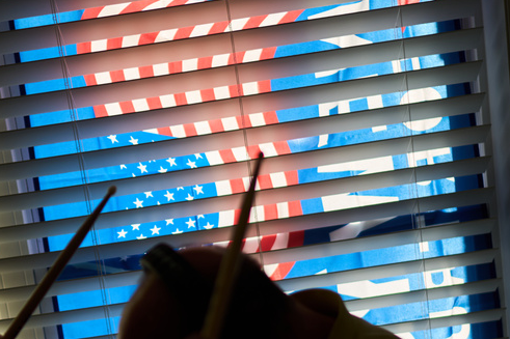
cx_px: 185
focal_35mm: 73
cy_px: 301
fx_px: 1034
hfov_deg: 27.6
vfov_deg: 18.4
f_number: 1.4
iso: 125
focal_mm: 35
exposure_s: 1/2000
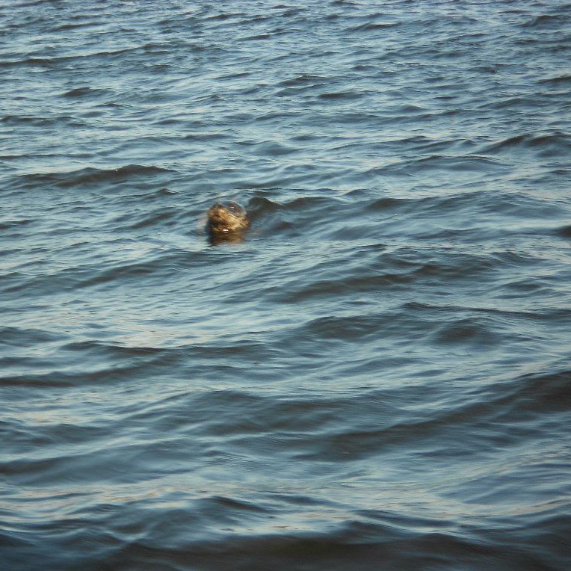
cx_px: 219
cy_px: 285
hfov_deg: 11.3
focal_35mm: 154
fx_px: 2874
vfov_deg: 11.3
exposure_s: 1/125
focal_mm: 23
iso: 80
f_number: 6.5
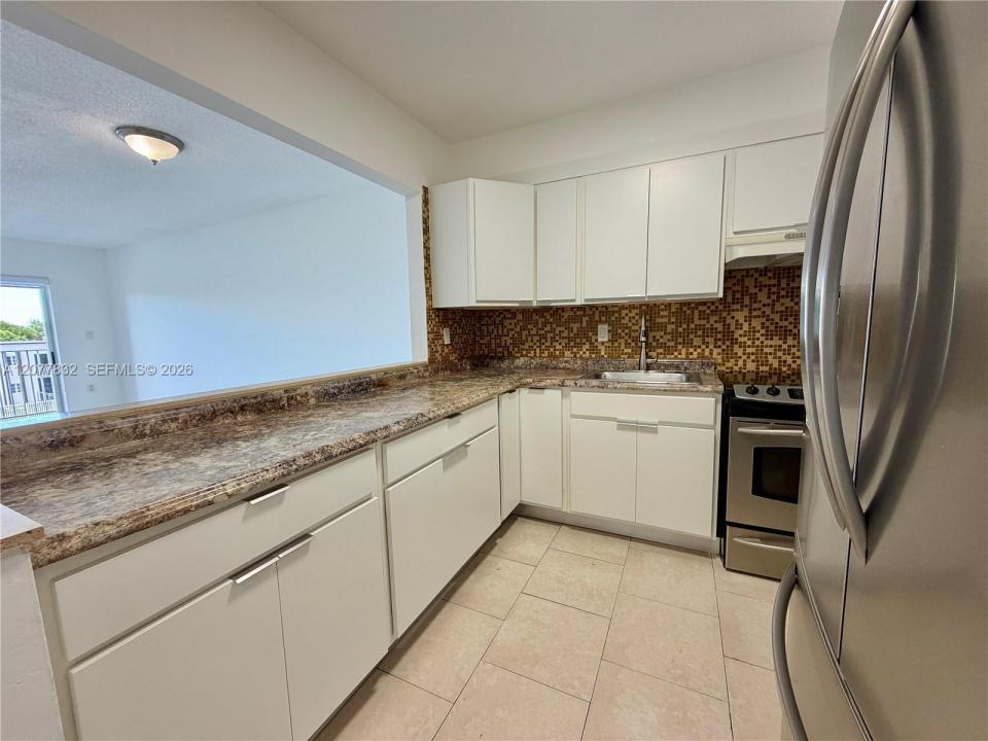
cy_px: 370
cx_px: 494
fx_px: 400
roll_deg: +1.2
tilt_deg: -5.7
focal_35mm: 14
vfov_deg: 85.7
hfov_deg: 102.1
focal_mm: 2.22
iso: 200
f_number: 2.2
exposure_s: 1/120
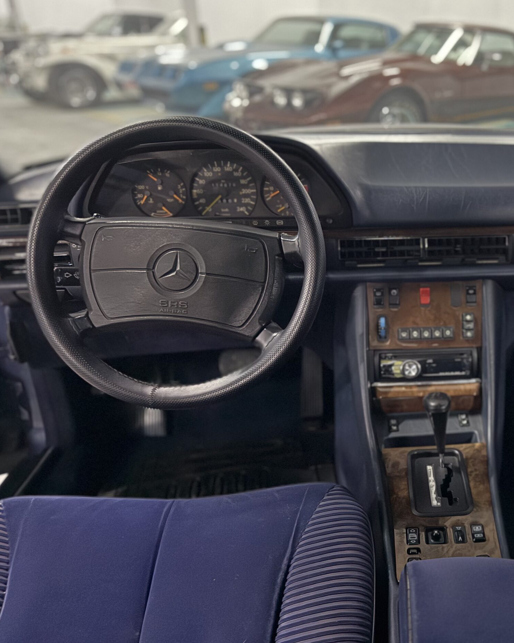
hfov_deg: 43.4
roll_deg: -0.5
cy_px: 317
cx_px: 420
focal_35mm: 32
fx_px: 609
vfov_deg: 55.7
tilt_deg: -24.3
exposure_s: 1/20
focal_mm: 6.76
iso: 1600
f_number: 1.78
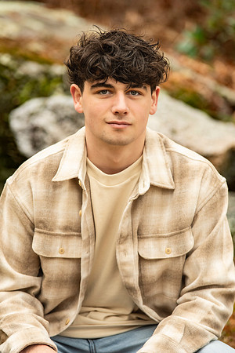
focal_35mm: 175
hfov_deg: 7.8
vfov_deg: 11.7
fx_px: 1713
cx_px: 118
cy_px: 176
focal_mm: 175
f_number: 4
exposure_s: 1/320
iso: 1000
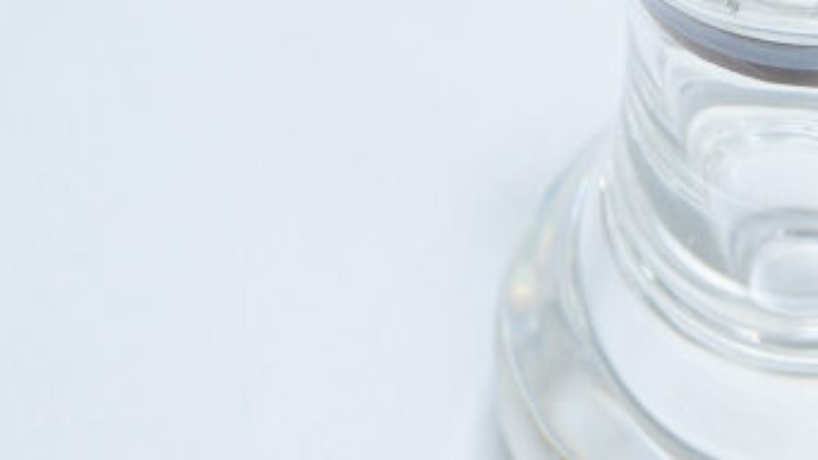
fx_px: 2430
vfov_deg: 10.6
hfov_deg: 18.7
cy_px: -92
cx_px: 794
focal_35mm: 112
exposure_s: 1/160
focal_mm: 35
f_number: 9
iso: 2500
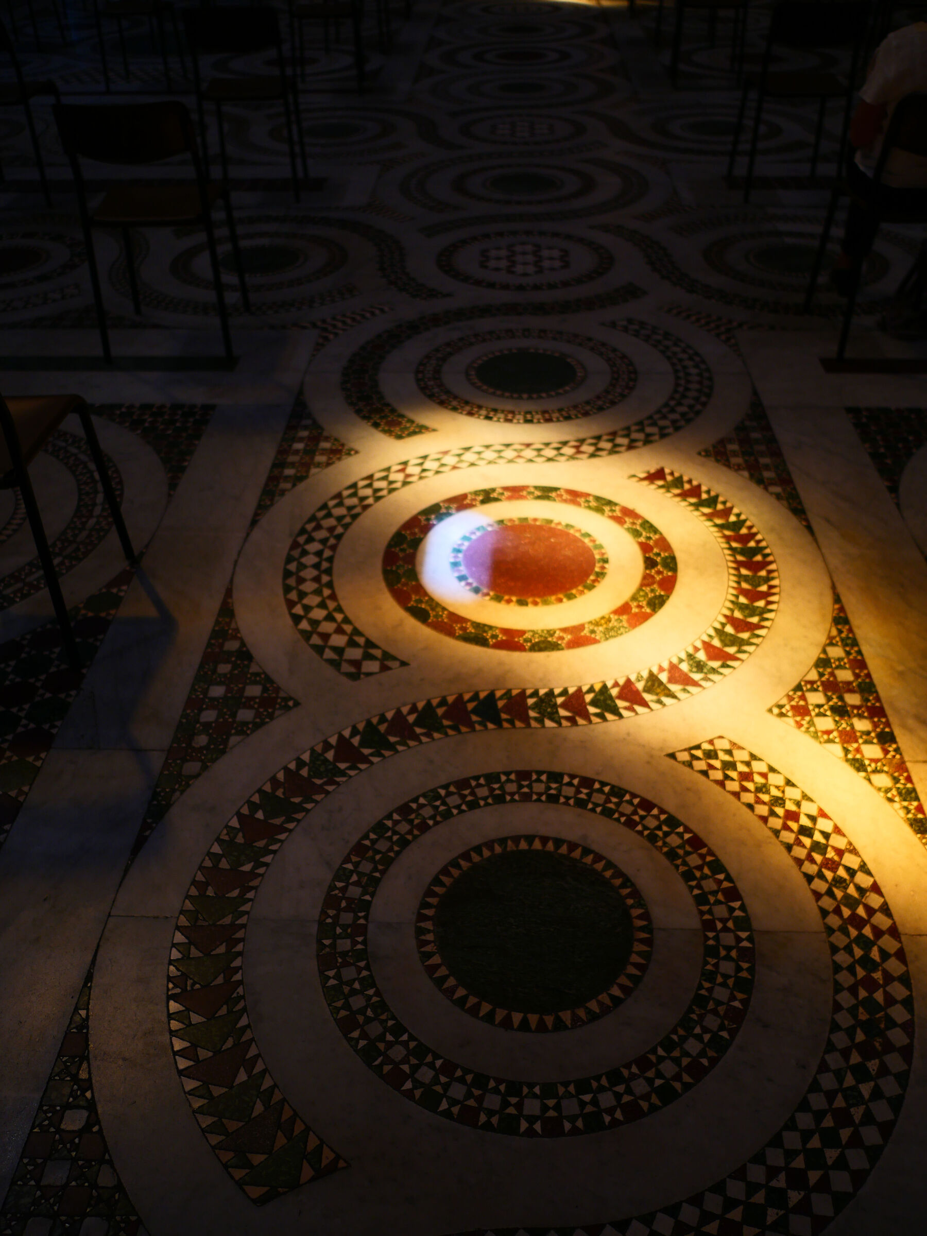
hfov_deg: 46.8
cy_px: 618
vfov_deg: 60.0
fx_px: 1071
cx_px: 464
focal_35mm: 30
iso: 200
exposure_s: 1/250
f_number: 1.7
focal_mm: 15
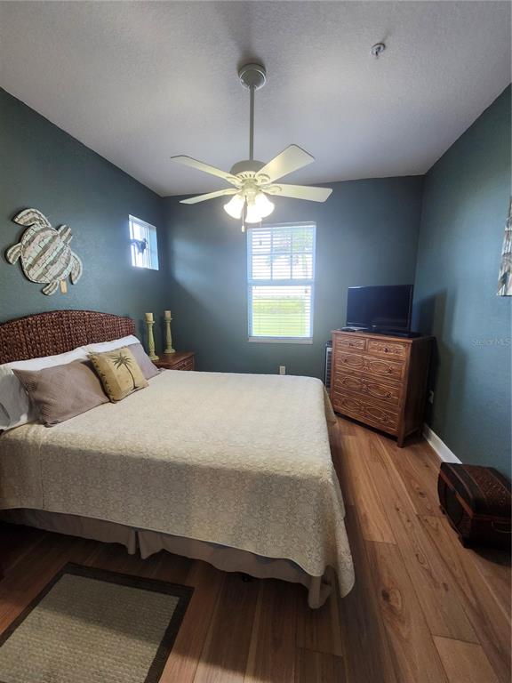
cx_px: 256
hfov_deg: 89.9
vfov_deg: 106.2
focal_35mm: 13
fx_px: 256
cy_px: 342
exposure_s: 1/60
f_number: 2.2
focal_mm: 1.74
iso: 320
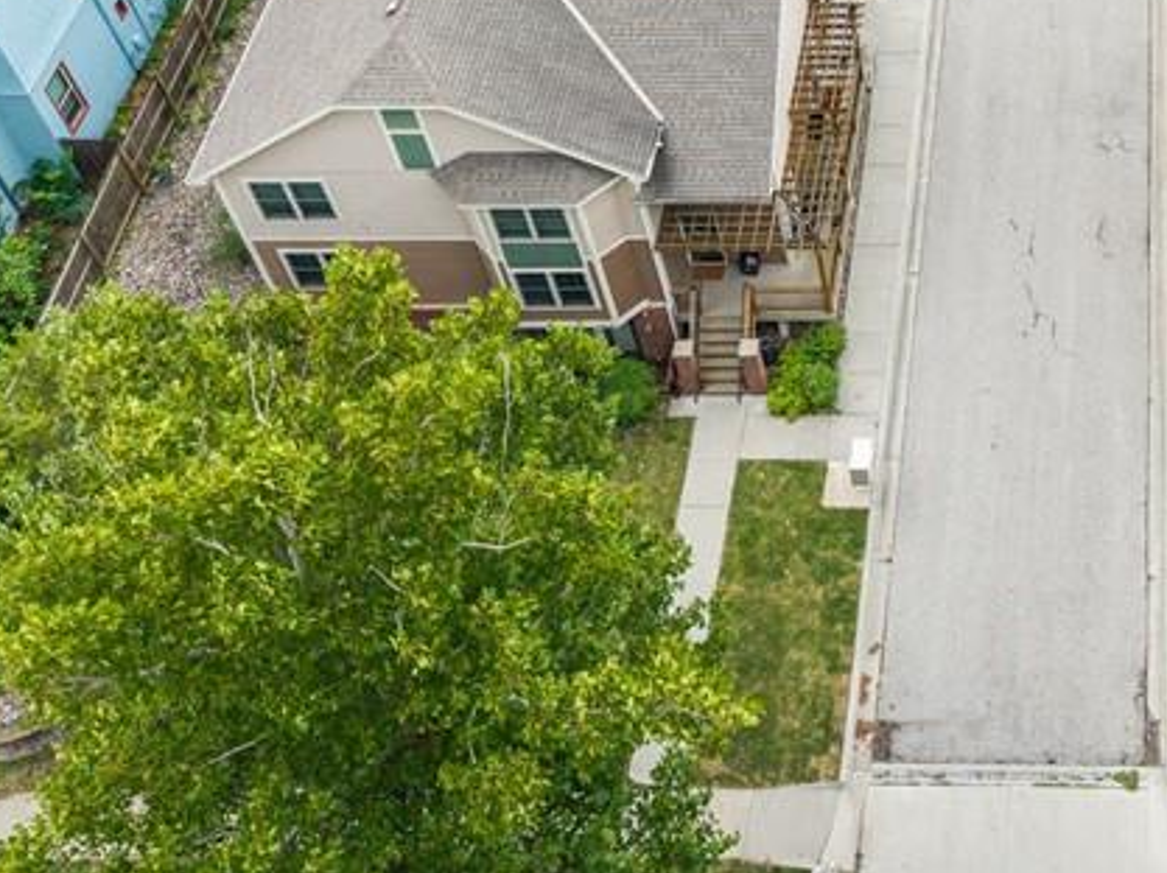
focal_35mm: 59
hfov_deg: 30.4
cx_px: 1170
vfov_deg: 23.0
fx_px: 1987
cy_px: -132
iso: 100
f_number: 1.8
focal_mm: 8.67
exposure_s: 1/640
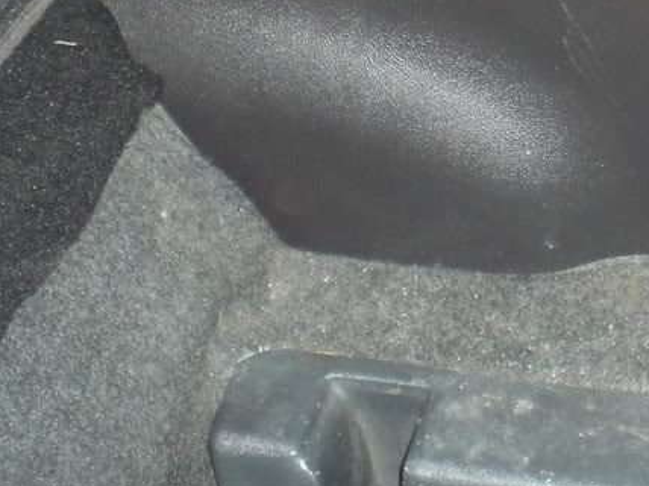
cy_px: -88
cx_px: 628
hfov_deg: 20.9
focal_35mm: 91
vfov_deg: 15.7
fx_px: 1706
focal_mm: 6.3
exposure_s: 1/60
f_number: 3.1
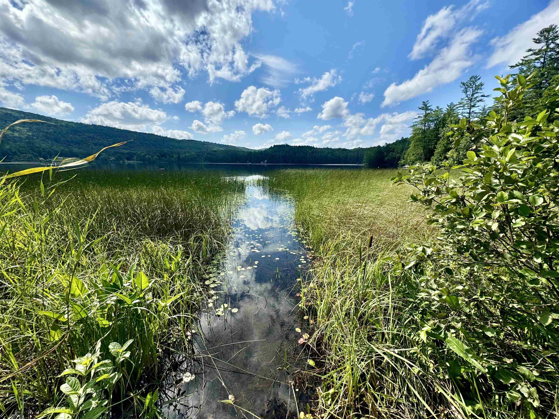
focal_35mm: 14
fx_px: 226
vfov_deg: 85.7
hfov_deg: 102.1
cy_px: 210
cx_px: 280
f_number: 2.2
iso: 50
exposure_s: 1/2985
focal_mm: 2.22
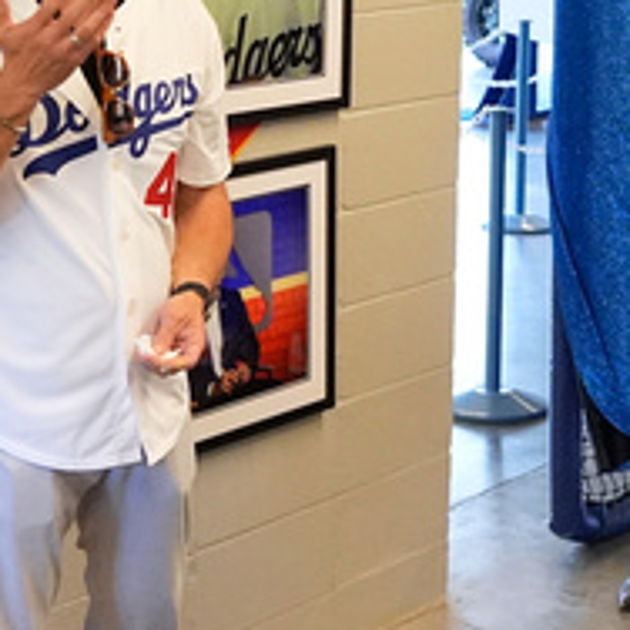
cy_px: -7
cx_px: 476
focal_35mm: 97
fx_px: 1997
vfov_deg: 17.5
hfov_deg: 17.8
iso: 4000
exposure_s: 1/320
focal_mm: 21
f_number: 2.8
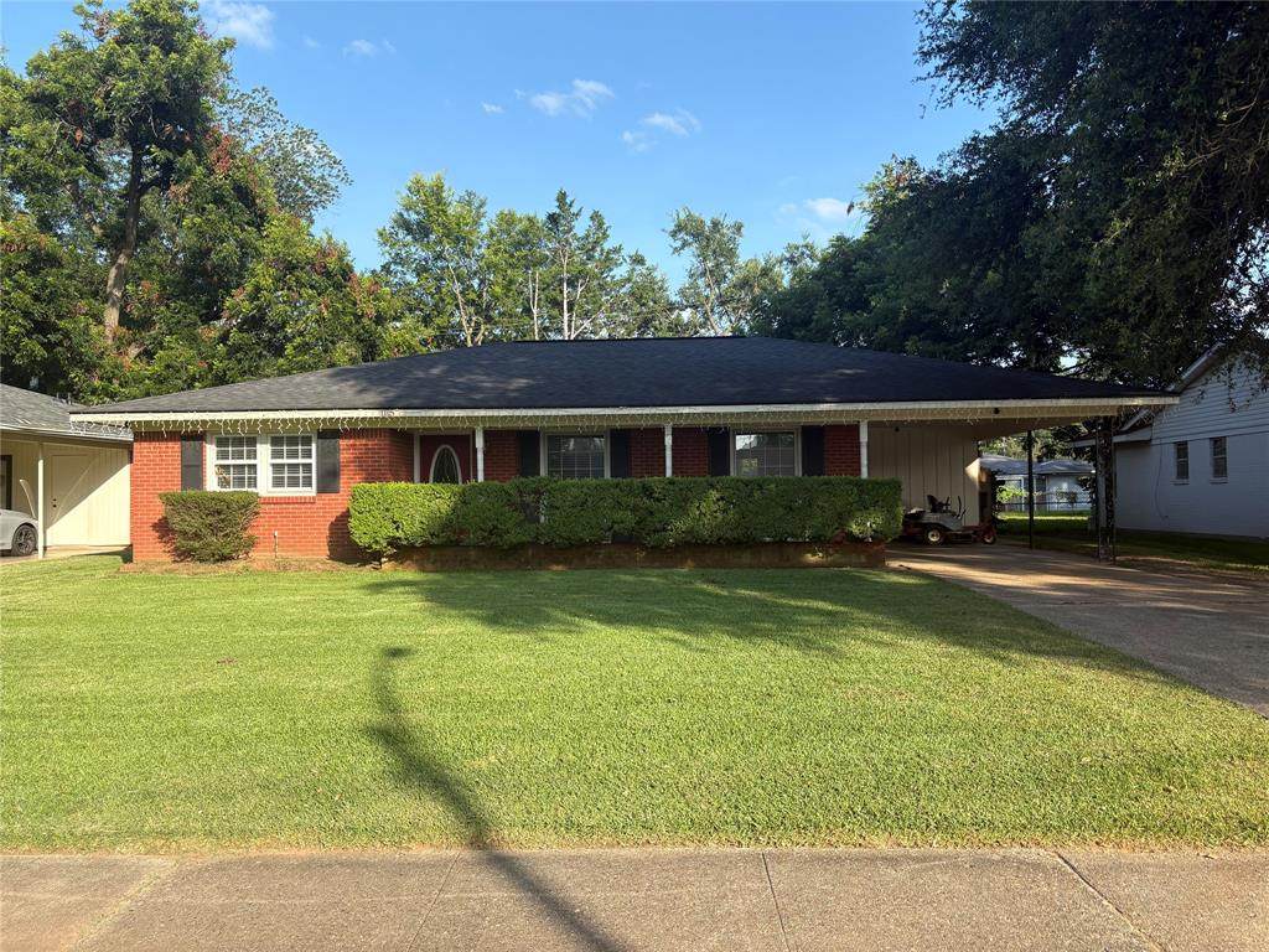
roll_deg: +1.4
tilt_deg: +0.1
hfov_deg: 67.3
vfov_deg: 53.1
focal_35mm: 26
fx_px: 953
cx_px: 634
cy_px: 476
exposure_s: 1/1364
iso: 50
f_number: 1.6
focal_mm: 5.96
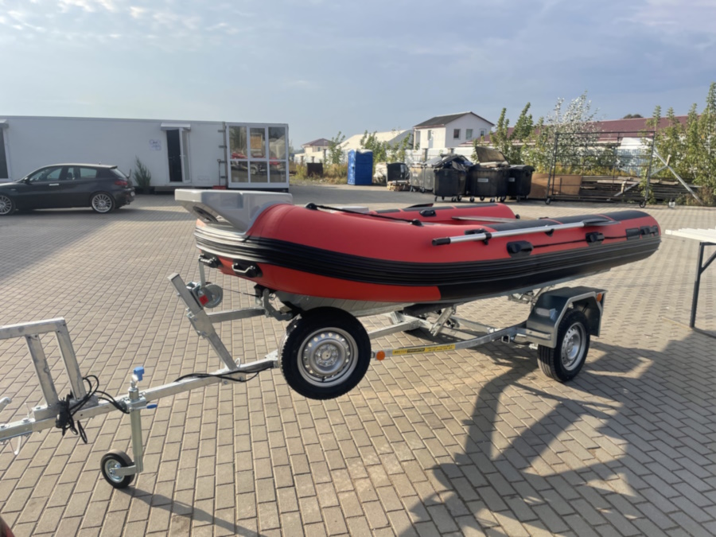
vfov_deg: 53.1
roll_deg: -0.9
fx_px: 538
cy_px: 268
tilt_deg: -11.8
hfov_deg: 67.3
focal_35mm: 26
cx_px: 358
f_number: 1.6
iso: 32
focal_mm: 4.2
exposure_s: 1/2564
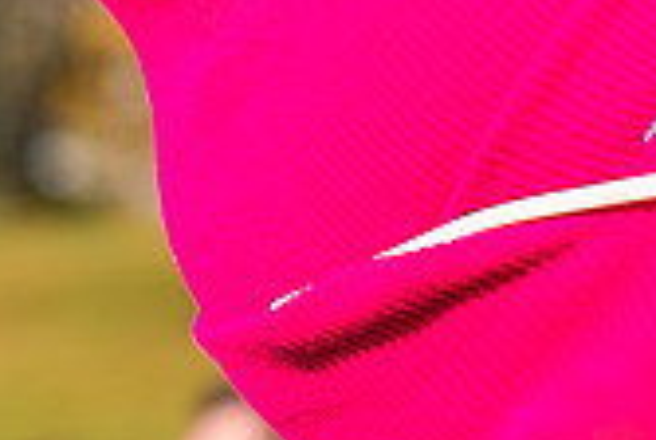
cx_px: 1141
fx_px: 8361
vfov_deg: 3.0
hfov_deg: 4.5
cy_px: 598
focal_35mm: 458
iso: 200
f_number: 5.6
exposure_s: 1/320
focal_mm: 86
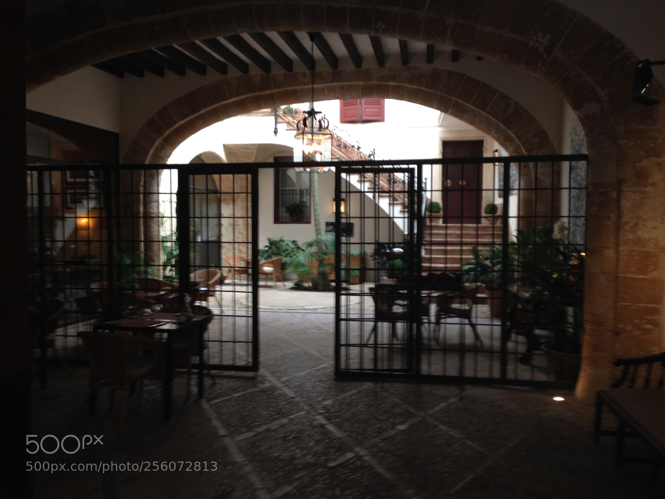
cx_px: 332
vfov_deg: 42.9
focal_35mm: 33
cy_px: 250
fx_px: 634
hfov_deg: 55.4
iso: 50
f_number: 2.4
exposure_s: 1/24
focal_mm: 4.12
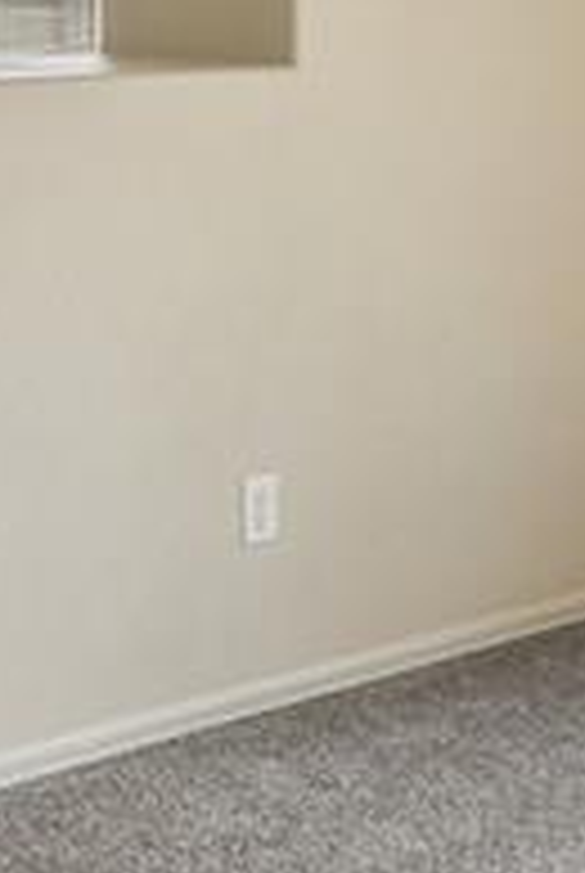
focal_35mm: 79
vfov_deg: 24.5
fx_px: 1919
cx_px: 549
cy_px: 4
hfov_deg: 17.0
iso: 640
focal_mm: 10
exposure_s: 1/160
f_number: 9
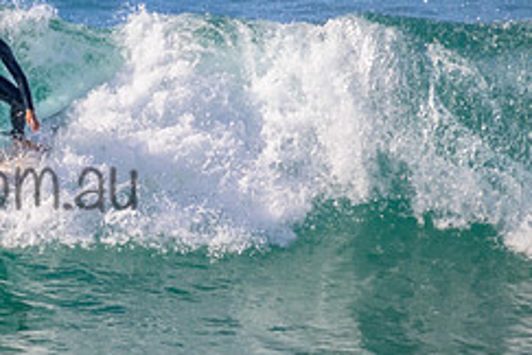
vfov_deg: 0.7
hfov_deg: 1.1
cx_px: -94
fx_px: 28209
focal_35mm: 1909
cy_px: 159
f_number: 11
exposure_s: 1/2000
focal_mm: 800
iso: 2000
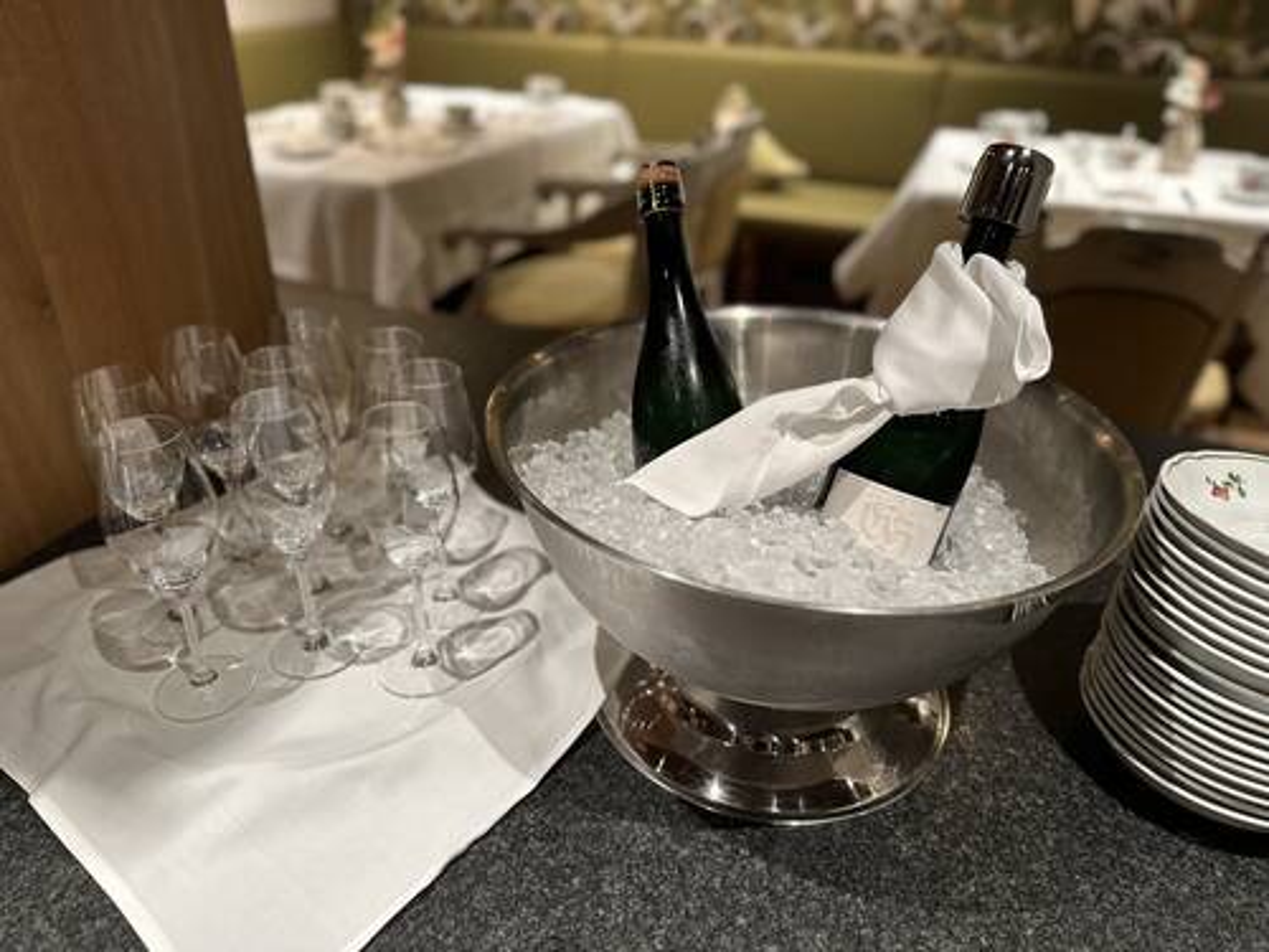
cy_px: 476
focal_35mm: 24
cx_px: 634
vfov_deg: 56.8
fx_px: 880
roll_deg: -2.1
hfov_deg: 71.6
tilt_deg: -30.6
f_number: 1.78
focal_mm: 6.86
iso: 160
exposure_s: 1/50
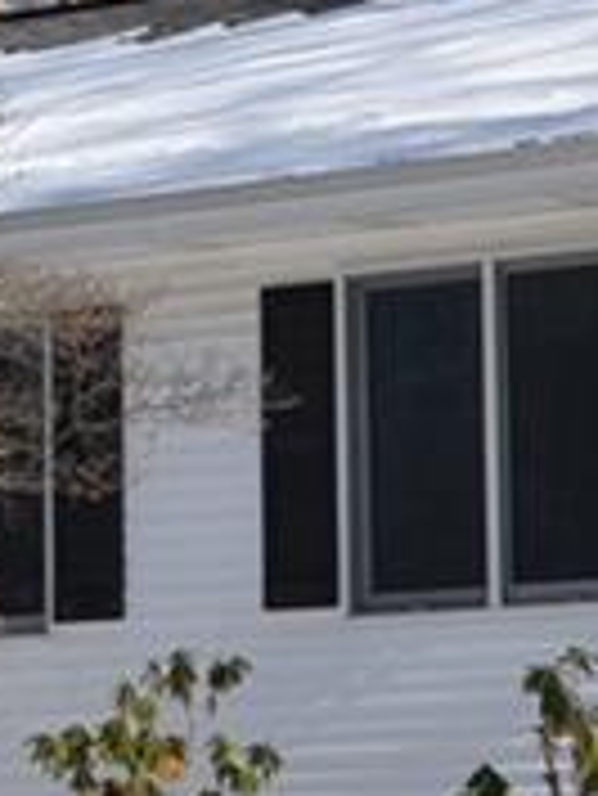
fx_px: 4601
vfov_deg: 9.9
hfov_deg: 7.4
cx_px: 40
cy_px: 261
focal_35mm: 200
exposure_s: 1/320
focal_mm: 24
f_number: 8
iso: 100
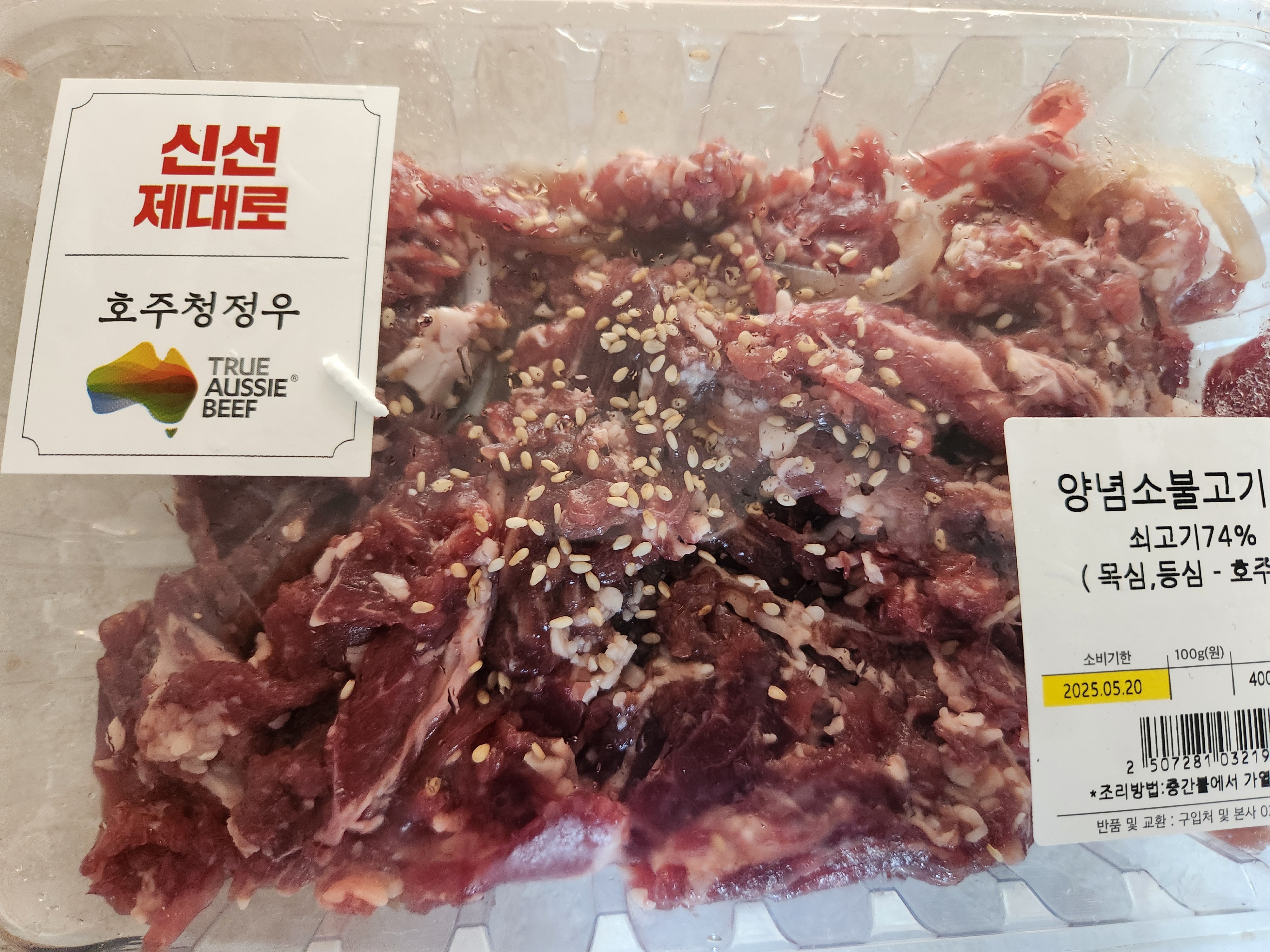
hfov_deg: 73.9
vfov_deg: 58.9
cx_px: 635
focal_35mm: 23
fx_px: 844
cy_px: 476
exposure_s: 1/60.2
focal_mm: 5.4
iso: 800
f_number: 1.8
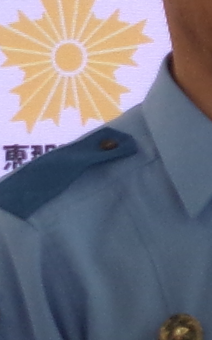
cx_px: 536
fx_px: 4619
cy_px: 411
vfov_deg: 4.2
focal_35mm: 500
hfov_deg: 2.6
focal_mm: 11.5
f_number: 5.2
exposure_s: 1/34
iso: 154
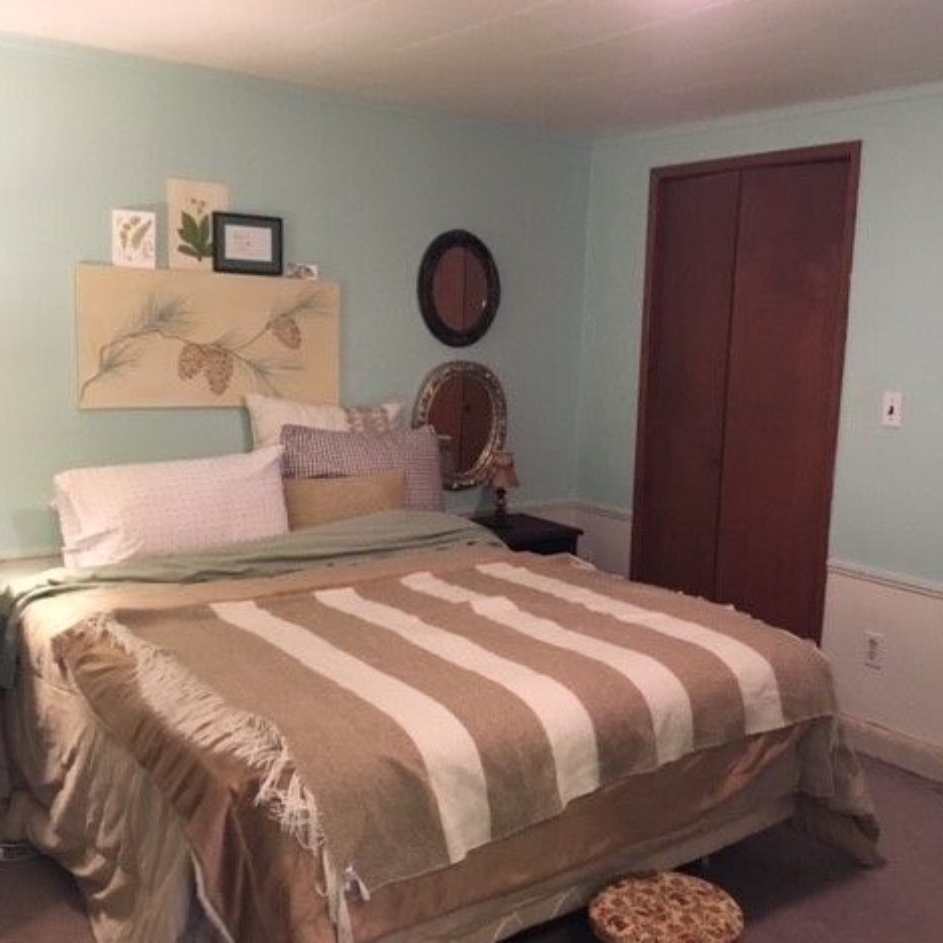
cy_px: 470
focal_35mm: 35
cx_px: 549
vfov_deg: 47.2
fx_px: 1079
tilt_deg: -8.3
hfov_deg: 47.0
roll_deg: -2.1
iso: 200
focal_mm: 4.15
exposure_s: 1/17
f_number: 2.2
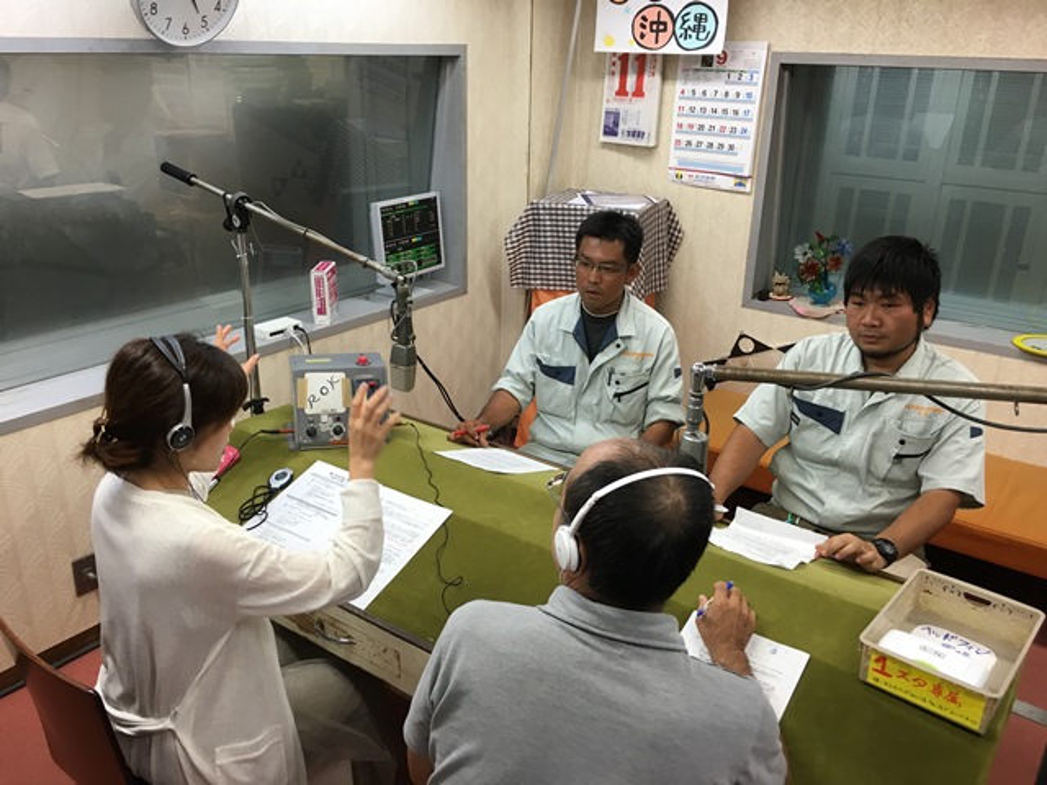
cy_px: 392
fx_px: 877
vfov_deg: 48.2
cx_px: 524
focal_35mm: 29
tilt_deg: -21.1
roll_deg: -2.4
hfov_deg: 61.7
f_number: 2.2
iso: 32
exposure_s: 1/30
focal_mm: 4.15
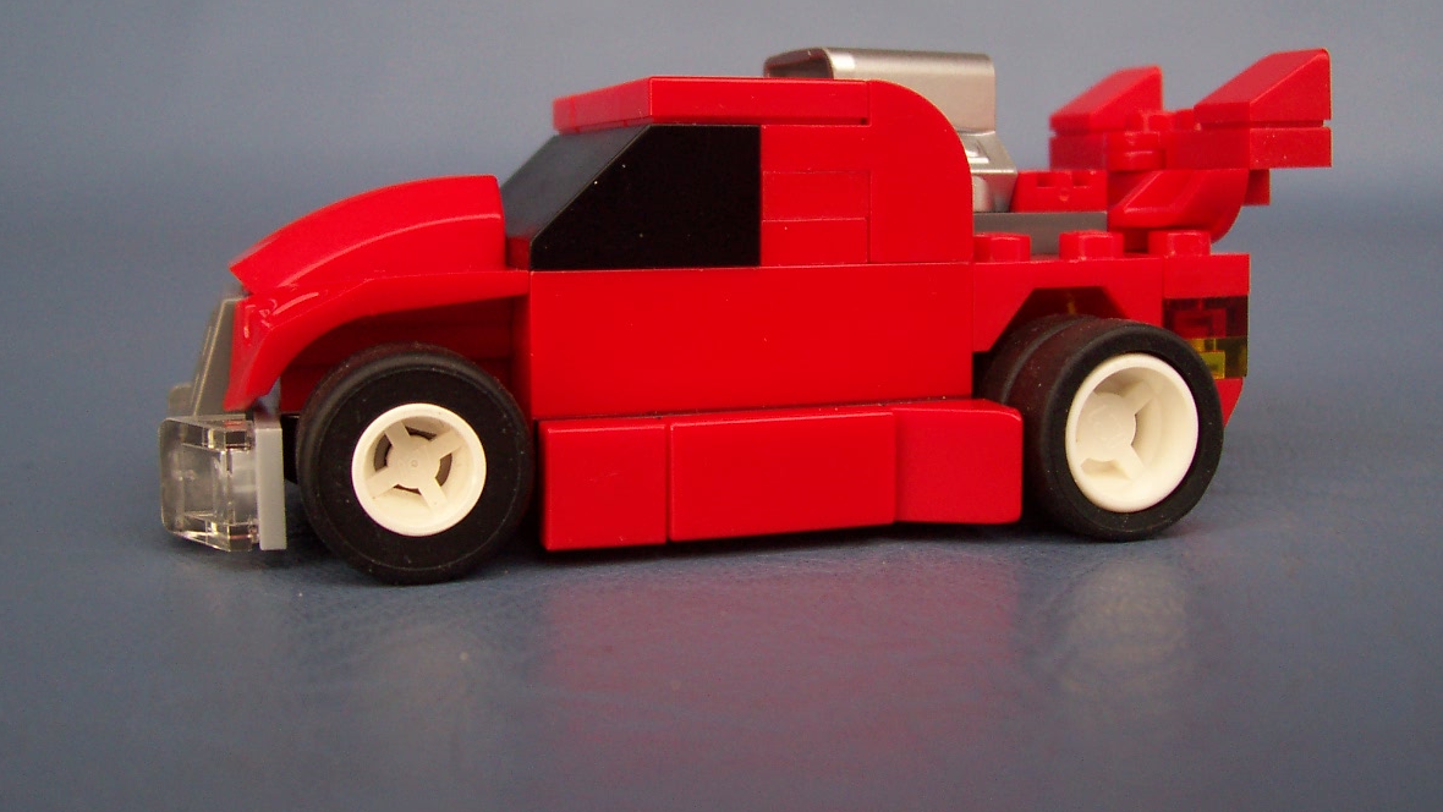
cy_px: 293
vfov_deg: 28.9
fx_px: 1569
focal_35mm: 41
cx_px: 722
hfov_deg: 49.4
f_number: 2.8
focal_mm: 5.6
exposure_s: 1/180
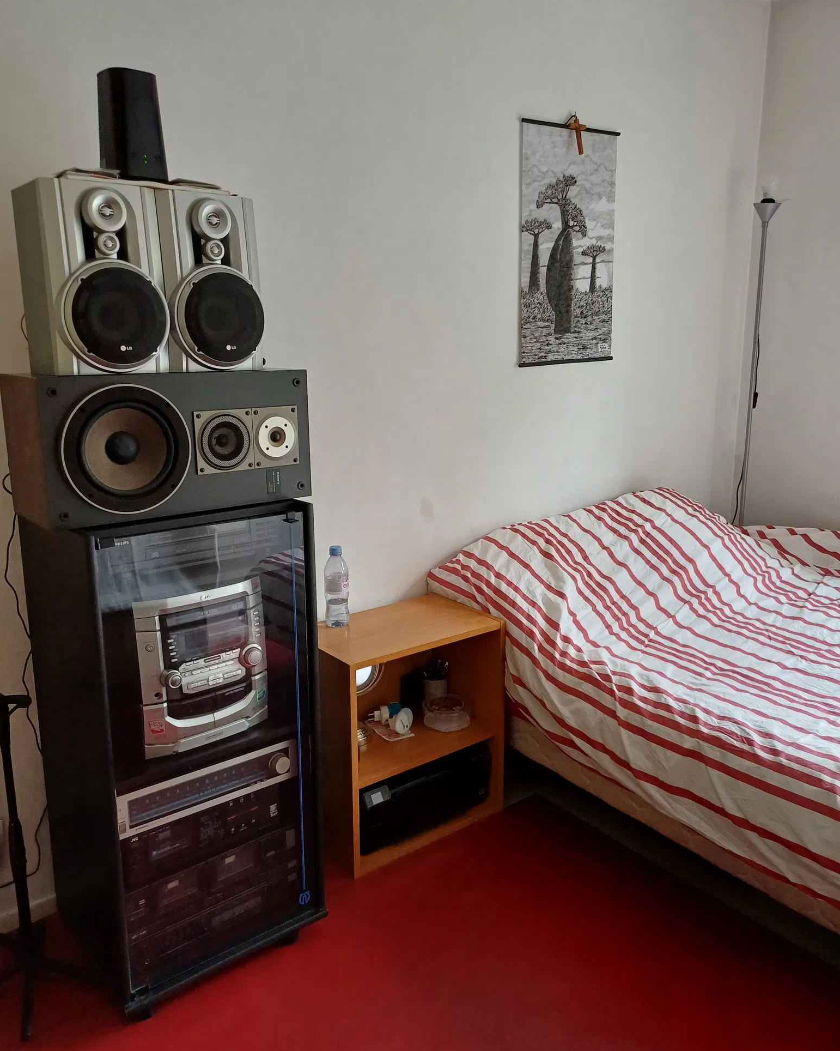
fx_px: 839
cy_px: 497
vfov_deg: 64.0
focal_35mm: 27
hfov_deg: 53.2
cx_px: 409
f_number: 1.8
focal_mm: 4.65
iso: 160
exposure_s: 1/60
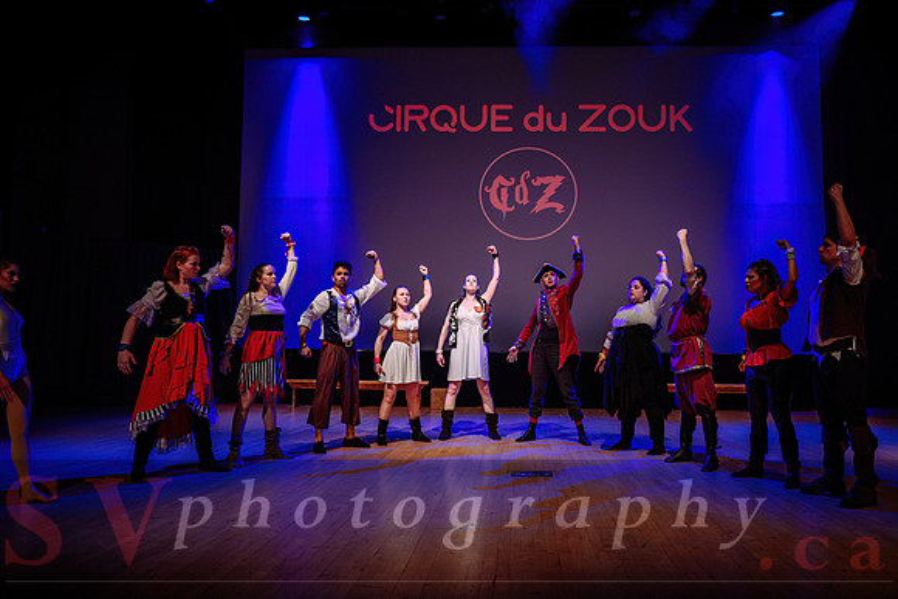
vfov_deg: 42.8
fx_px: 764
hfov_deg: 60.8
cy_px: 299
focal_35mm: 31
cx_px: 495
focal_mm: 27.5
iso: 1600
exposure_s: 1/200
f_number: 2.8
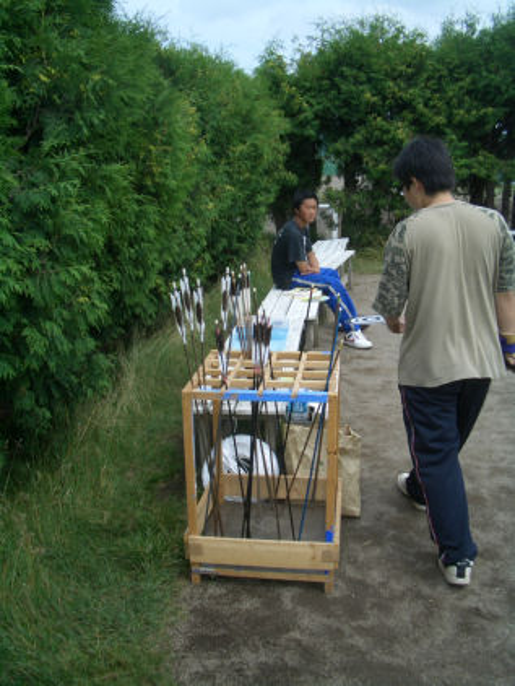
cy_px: 343
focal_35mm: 35
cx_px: 258
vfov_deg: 52.6
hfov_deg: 40.7
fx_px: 694
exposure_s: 1/400
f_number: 4.3
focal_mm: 5.8
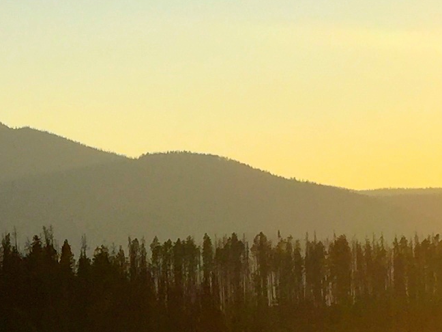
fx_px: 1864
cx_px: -48
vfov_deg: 9.9
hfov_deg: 13.3
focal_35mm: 146
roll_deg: +0.8
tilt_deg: -2.8
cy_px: 445
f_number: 2.2
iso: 32
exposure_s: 1/2825
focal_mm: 4.15
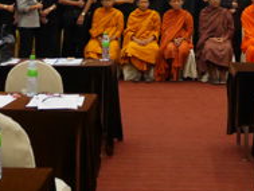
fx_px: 543
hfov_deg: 26.2
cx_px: 167
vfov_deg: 18.8
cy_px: -44
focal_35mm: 74
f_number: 3.6
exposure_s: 1/50
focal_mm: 14
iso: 3200
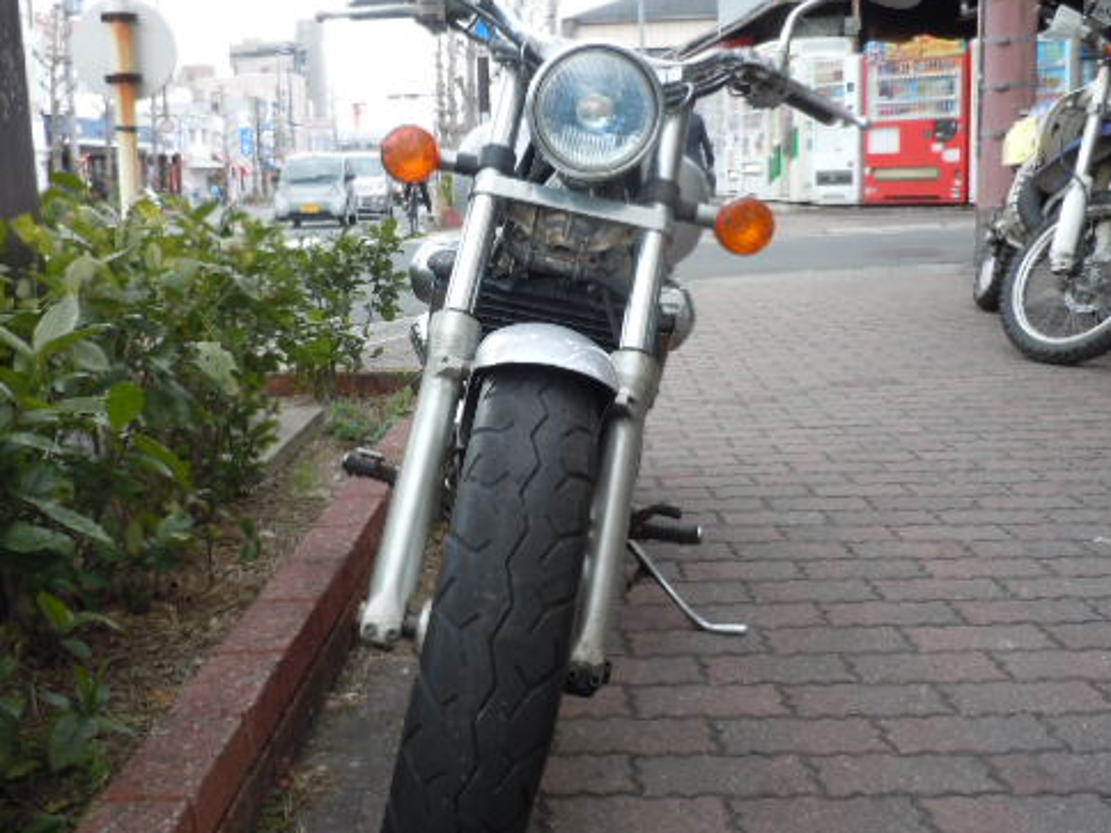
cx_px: 477
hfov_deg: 50.0
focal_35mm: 37
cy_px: 317
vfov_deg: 38.4
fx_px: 1188
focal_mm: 5
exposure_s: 1/60
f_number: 3.7
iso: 125
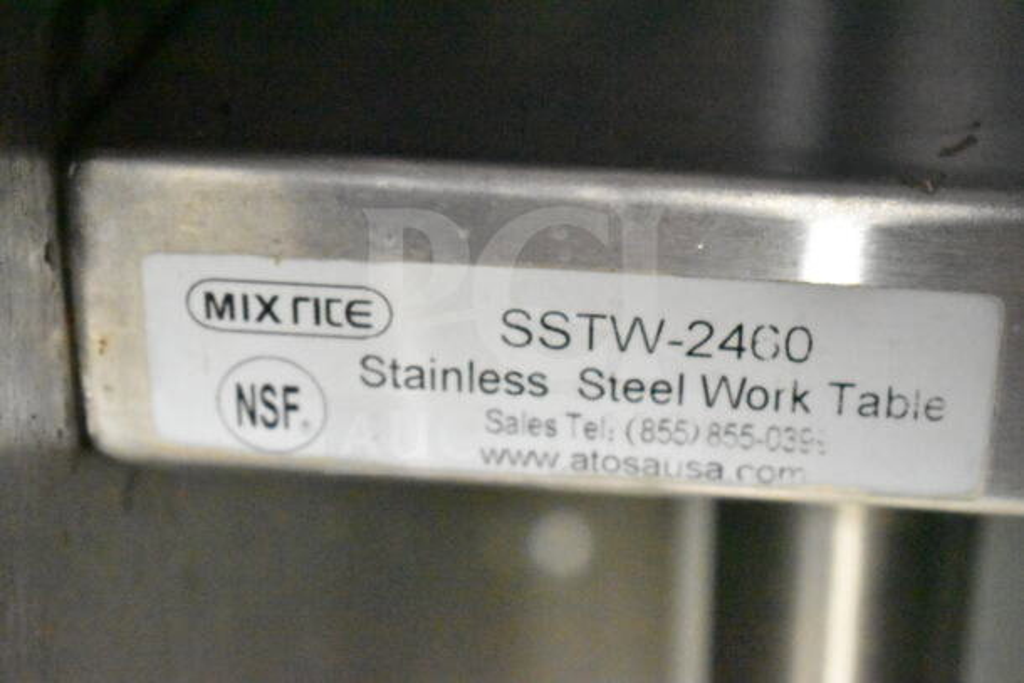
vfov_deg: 17.5
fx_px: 2219
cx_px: 512
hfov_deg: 26.0
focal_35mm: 78
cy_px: 342
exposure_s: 1/20
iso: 25600
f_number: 5.6
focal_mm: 52
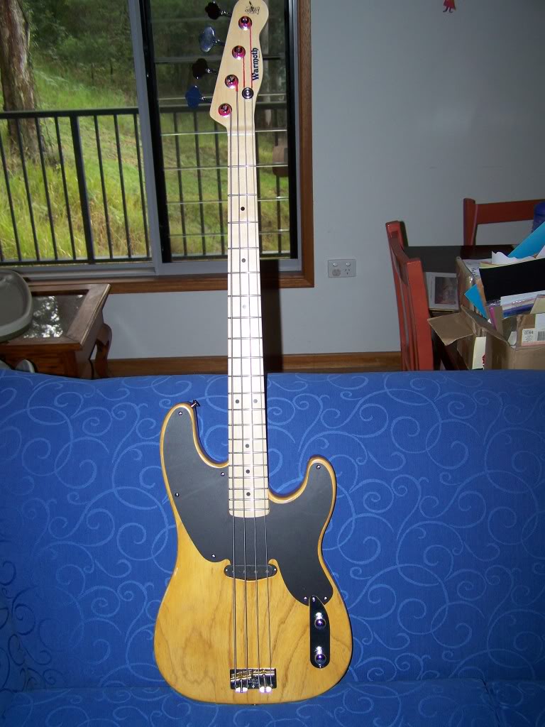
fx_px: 798
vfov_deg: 49.0
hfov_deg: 37.7
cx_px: 272
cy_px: 364
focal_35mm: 38
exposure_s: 1/60
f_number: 2.8
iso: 80
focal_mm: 6.3
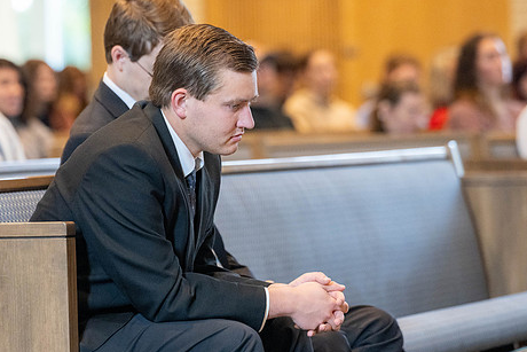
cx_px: 217
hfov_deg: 8.0
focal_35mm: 256
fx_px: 3749
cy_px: 184
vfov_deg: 5.4
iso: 2000
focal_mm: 180
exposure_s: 1/160
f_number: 4
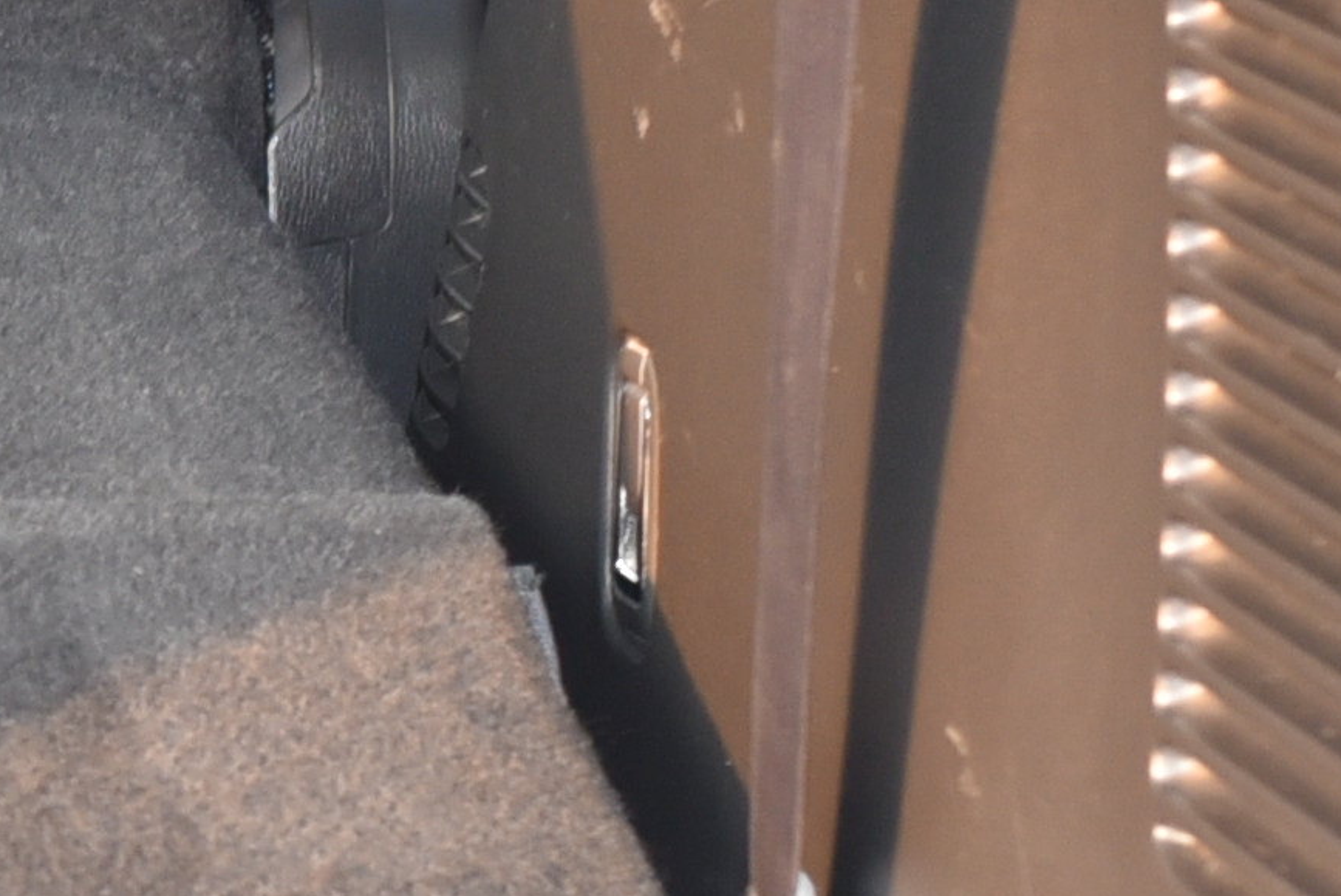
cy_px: -235
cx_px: -1984
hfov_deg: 5.7
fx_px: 12932
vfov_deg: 4.0
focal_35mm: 347
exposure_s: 1/80
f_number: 4.5
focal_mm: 50
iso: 800
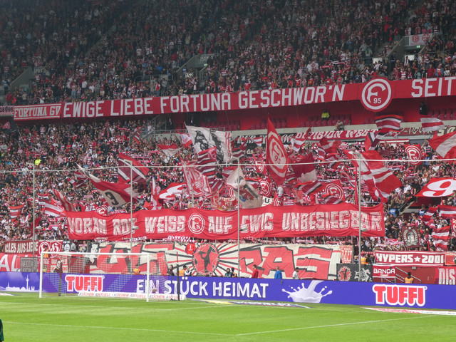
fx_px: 1186
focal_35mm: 90
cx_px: 228
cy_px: 171
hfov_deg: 21.8
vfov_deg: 16.4
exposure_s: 1/80
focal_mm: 16.1
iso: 100
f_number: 4.9
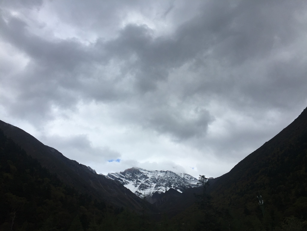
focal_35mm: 29
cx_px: 154
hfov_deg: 61.7
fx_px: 257
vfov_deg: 48.2
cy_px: 116
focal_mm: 4.15
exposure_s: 1/2639
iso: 32
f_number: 2.2
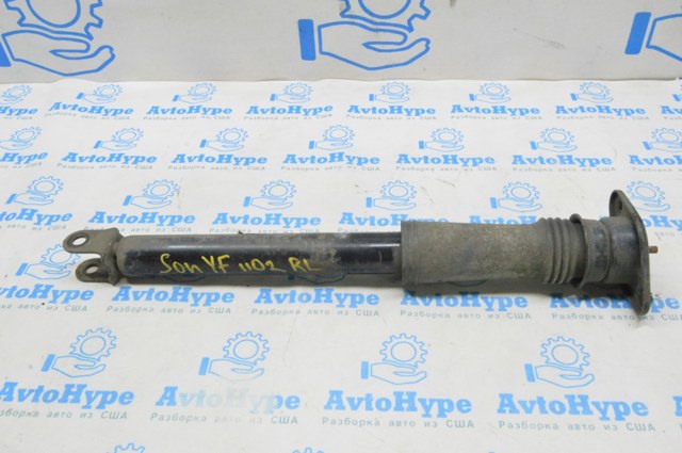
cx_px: 341
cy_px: 226
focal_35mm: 33
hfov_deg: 57.3
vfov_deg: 39.9
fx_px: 624
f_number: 20
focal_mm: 22
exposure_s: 1/15
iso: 6400
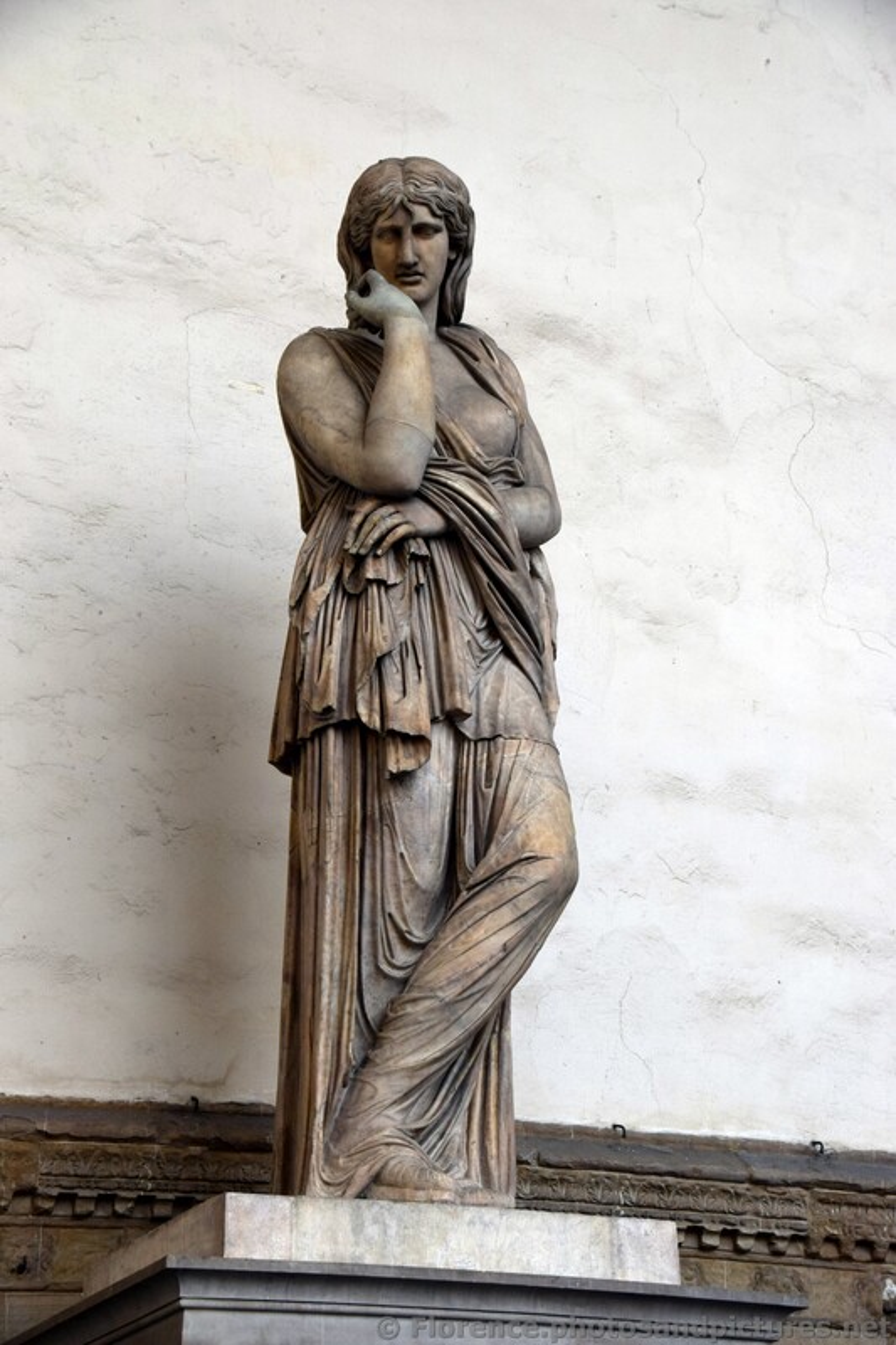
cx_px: 448
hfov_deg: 17.5
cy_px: 672
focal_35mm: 78
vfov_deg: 26.0
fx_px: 2913
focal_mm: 52
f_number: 8
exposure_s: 1/250
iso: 400
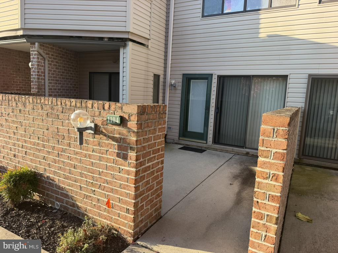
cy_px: 126
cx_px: 169
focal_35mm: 24
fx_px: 234
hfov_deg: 71.6
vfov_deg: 56.8
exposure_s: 1/1122
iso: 80
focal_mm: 6.76
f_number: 1.78
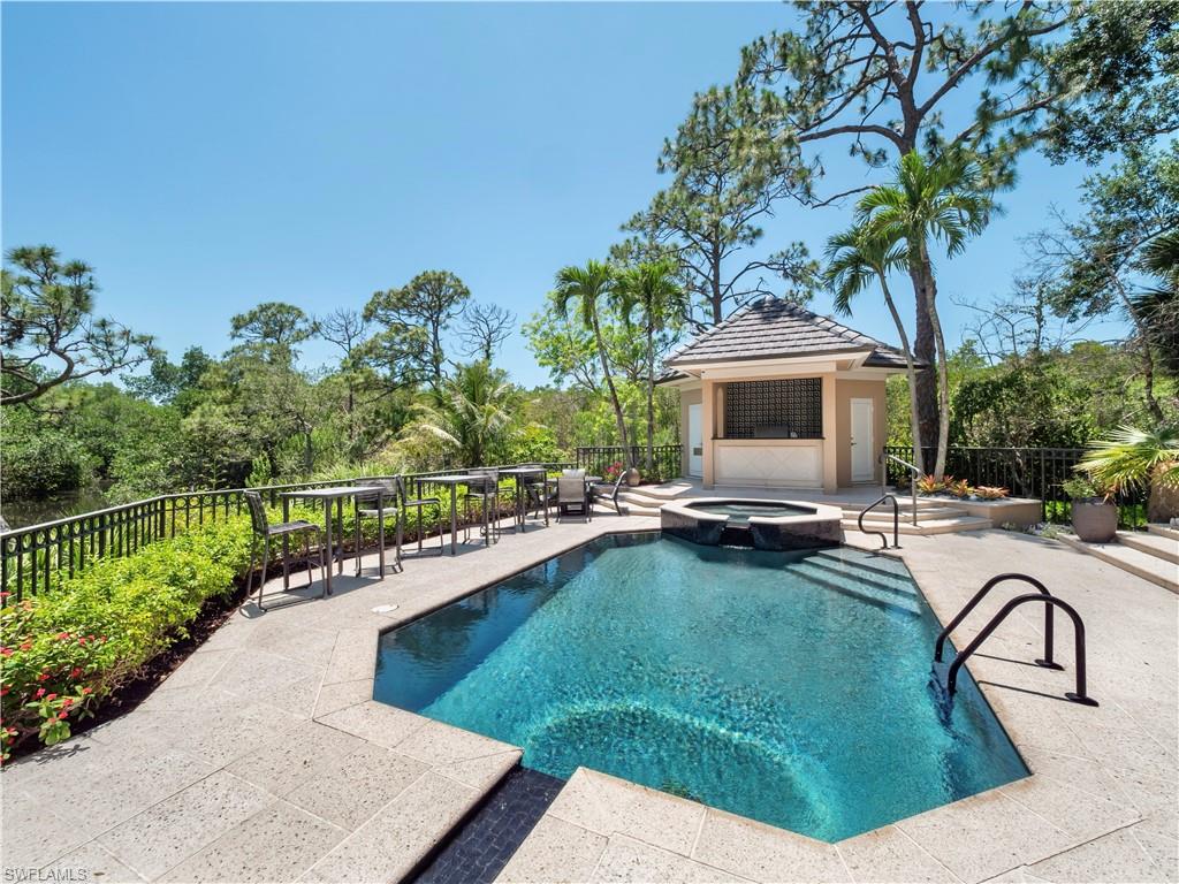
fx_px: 477
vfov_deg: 85.7
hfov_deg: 102.1
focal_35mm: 14
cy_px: 442
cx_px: 590
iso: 200
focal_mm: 7
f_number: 7.1
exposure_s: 1/400
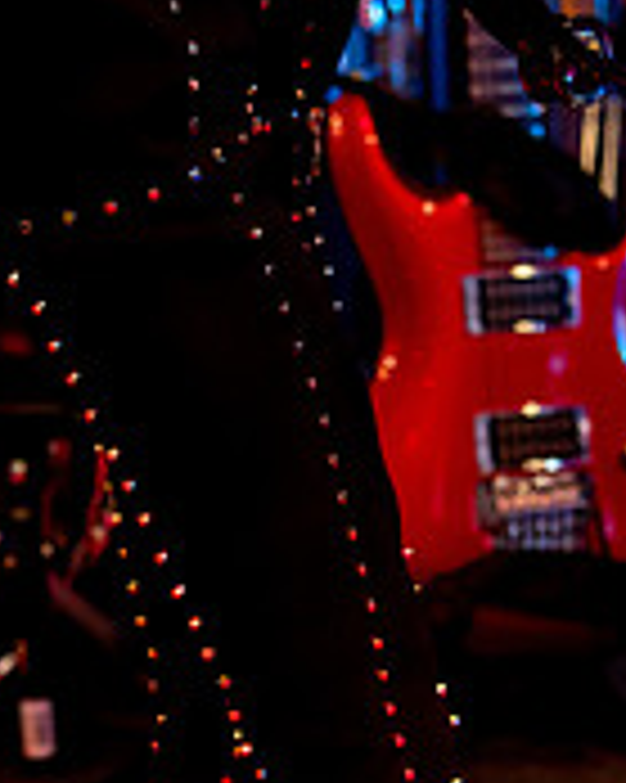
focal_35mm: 121
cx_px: 209
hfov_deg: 12.7
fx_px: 2805
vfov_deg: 15.9
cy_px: 428
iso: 6400
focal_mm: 50
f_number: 4
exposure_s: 1/40
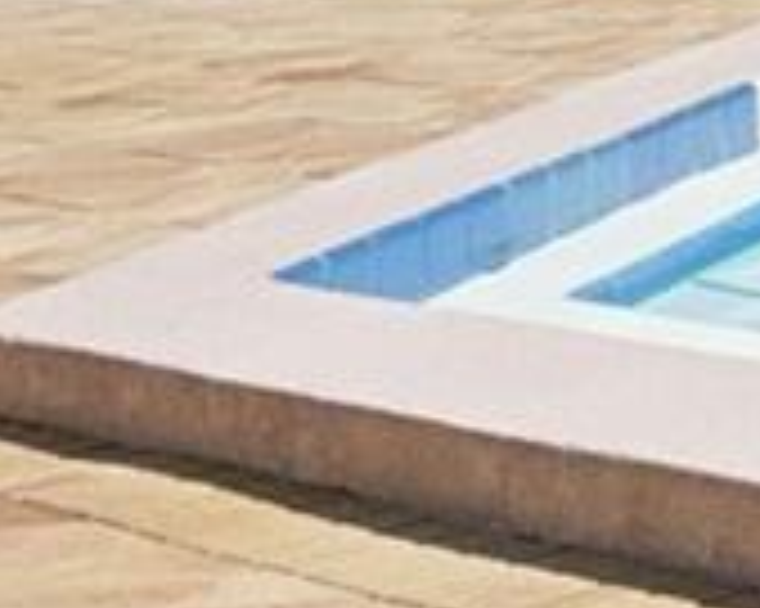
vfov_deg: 8.5
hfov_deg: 6.9
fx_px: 3899
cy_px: -545
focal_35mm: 173
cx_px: 3440
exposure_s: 1/3200
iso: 400
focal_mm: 19.5
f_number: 8
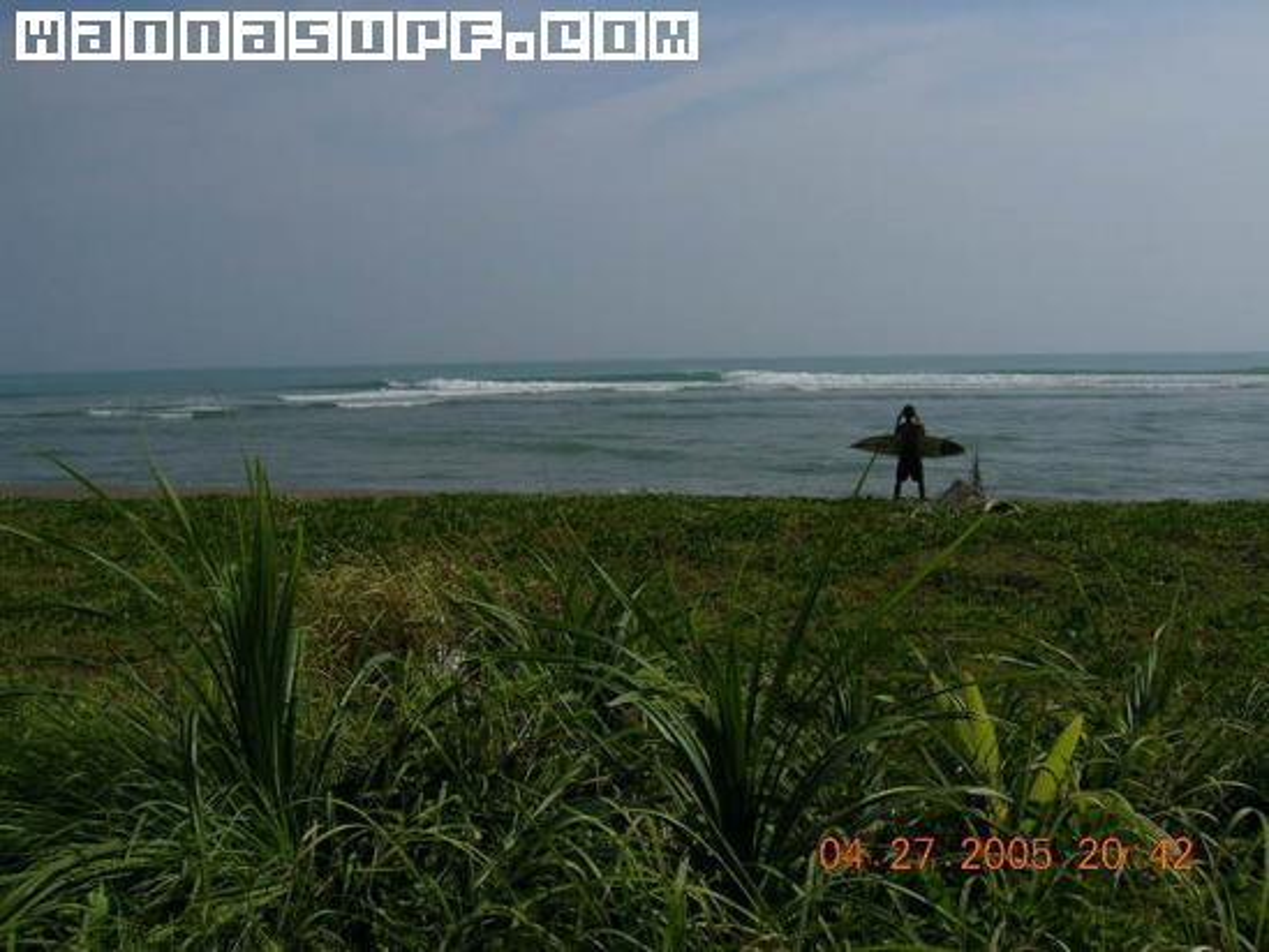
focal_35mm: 35
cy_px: 476
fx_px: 1283
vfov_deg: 40.7
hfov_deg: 52.6
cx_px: 634
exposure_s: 1/1323
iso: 50
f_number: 4.8
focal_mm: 5.4
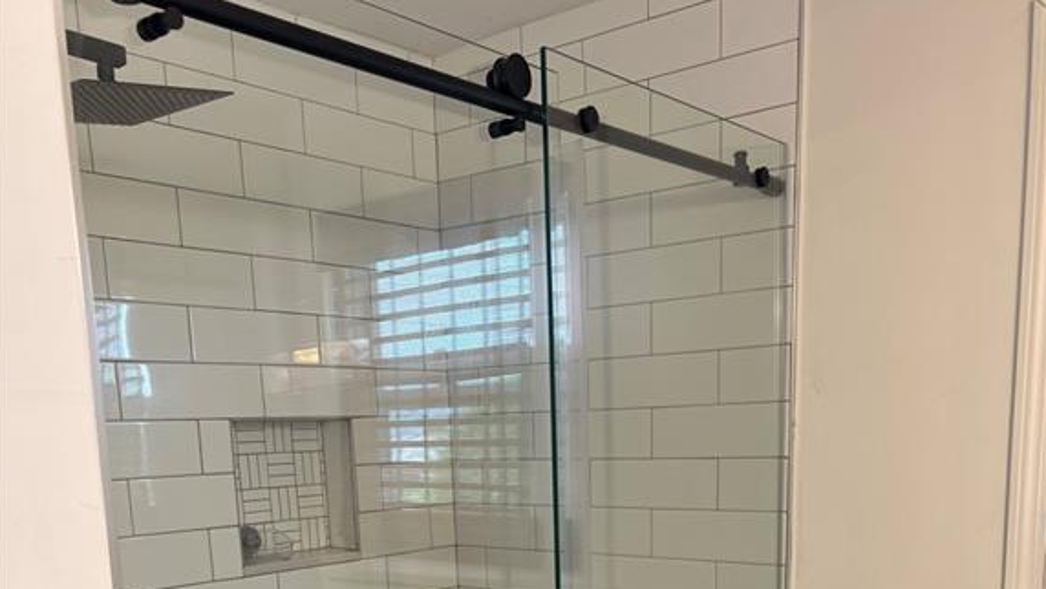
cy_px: 627
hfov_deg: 52.8
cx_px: 521
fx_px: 1054
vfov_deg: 28.7
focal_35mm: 38
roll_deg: +1.9
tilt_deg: -11.5
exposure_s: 1/60
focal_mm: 5.7
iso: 80
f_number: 1.5
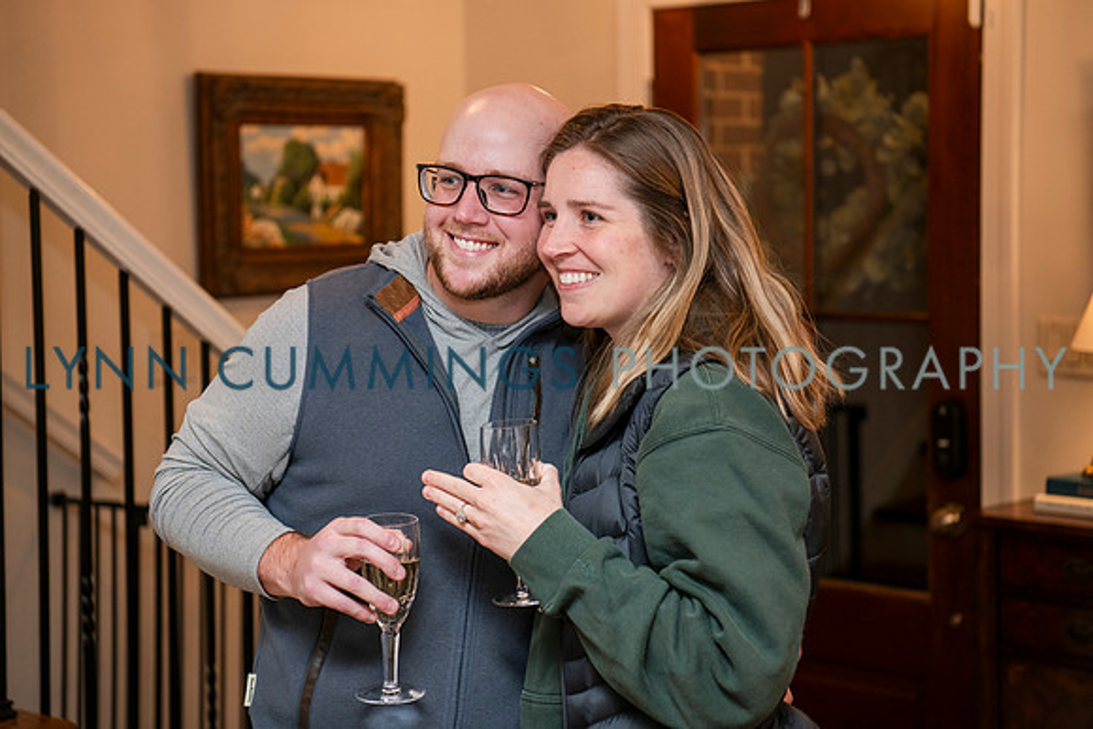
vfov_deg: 18.5
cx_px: 550
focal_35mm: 74
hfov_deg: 27.4
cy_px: 348
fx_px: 2241
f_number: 3.5
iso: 500
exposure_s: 1/160
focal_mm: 70
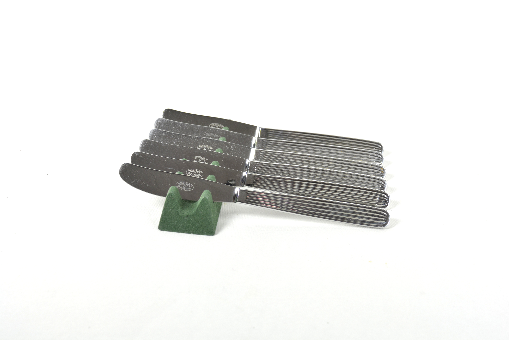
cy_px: 170
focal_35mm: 44
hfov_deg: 45.0
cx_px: 254
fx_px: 615
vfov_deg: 30.9
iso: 400
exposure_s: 1/6
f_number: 8
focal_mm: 29
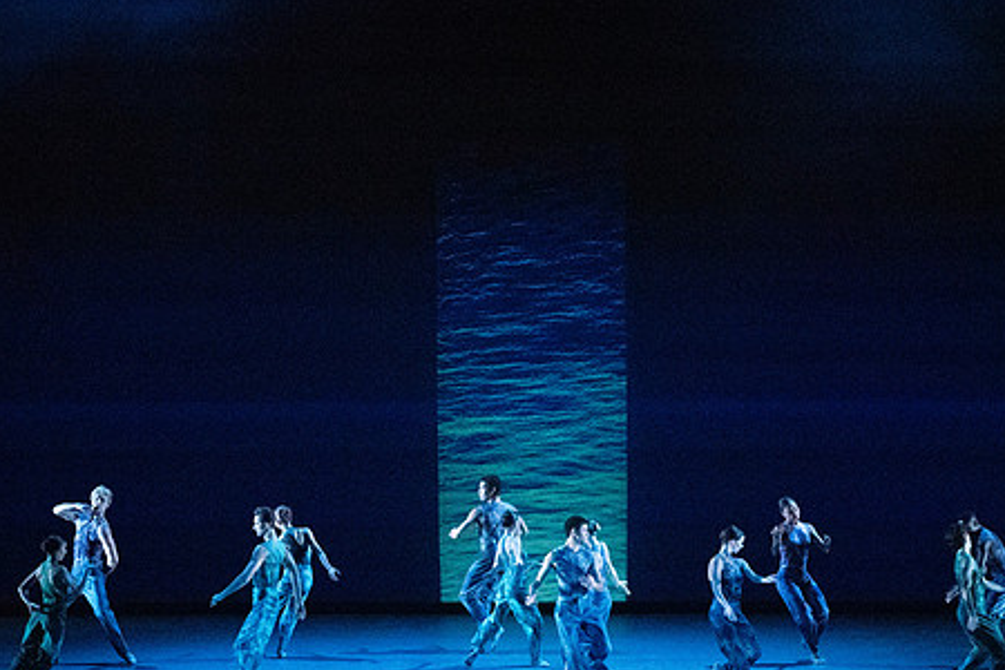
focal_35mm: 165
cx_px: 552
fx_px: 4606
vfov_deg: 8.3
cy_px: 379
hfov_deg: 12.5
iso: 25600
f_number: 5.6
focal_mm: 128
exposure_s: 1/400
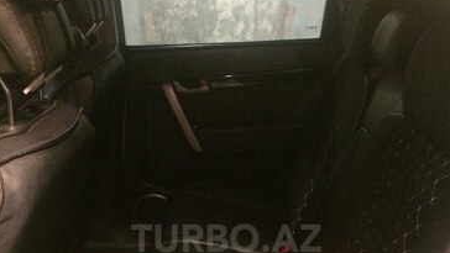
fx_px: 513
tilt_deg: -29.7
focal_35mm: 43
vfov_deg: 26.6
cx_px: 226
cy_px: 238
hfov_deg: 47.3
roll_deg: +1.6
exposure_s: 1/17
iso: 500
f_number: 2.2
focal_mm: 4.15
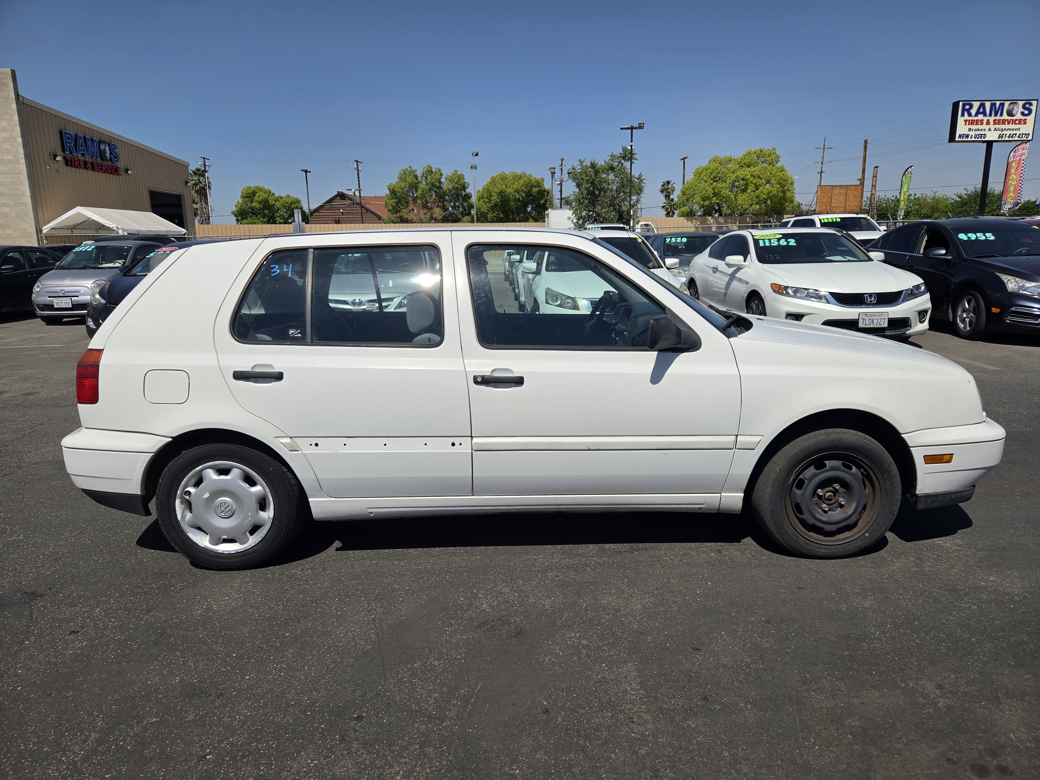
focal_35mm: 23
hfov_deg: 73.9
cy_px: 390
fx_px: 691
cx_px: 520
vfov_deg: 58.9
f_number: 1.8
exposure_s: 1/7887
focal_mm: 5.4
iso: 64
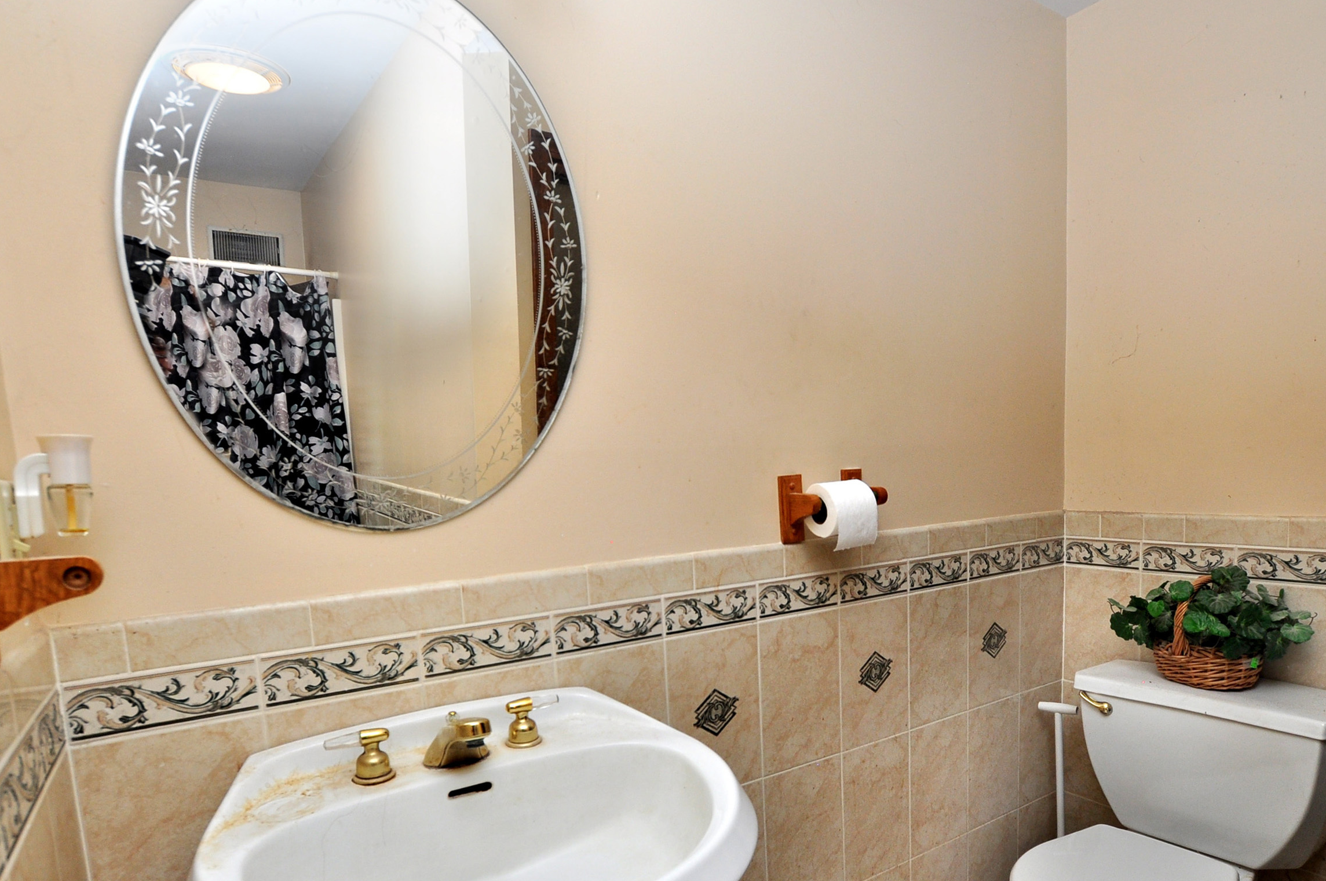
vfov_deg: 63.5
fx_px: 699
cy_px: 551
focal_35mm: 19
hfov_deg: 86.7
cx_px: 730
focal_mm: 10
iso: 320
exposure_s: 1/40
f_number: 5
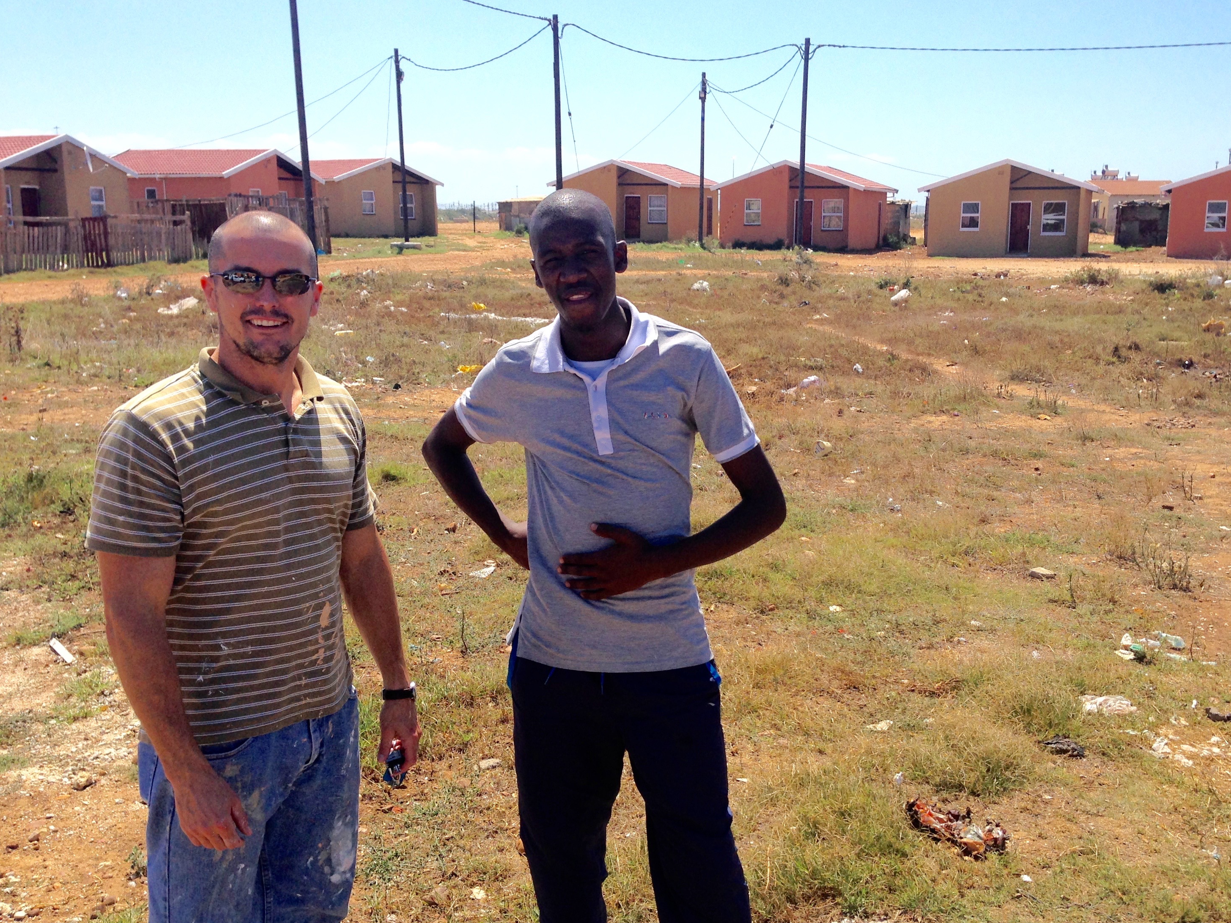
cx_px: 674
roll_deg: -0.3
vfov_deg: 38.7
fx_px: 1316
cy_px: 479
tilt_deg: -9.0
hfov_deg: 50.1
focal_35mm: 37
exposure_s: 1/1748
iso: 50
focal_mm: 4.12
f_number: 2.4
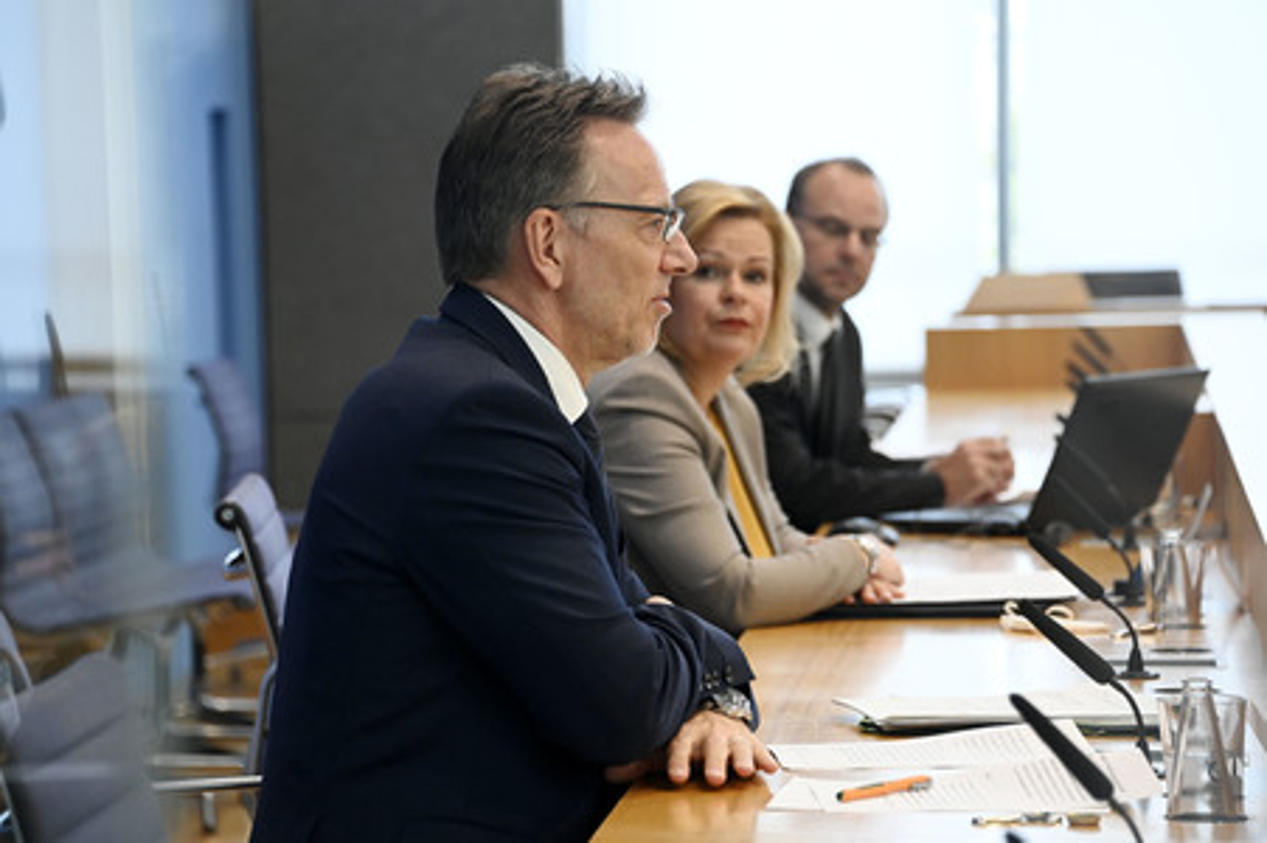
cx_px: 634
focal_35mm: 160
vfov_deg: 8.6
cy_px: 422
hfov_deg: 12.8
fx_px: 5627
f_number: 5.6
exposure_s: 1/640
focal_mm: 160
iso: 4000
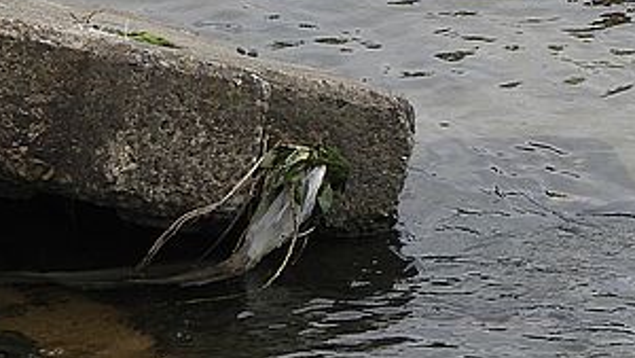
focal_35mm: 698
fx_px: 11757
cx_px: 828
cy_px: -235
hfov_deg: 3.1
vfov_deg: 1.7
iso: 100
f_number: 4.5
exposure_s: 1/250
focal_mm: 42.8
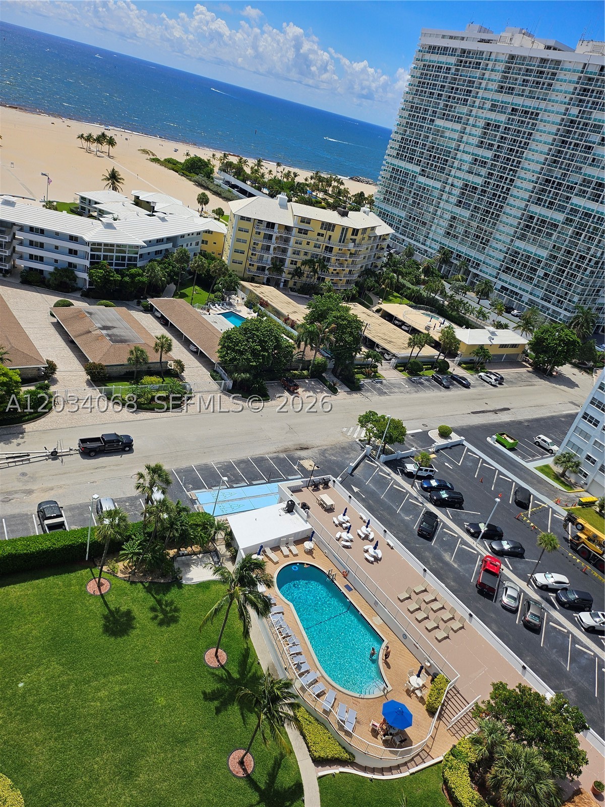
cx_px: 302
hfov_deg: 56.8
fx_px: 559
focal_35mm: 24
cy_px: 404
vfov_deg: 71.6
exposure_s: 1/6201
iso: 50
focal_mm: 5
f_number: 1.8
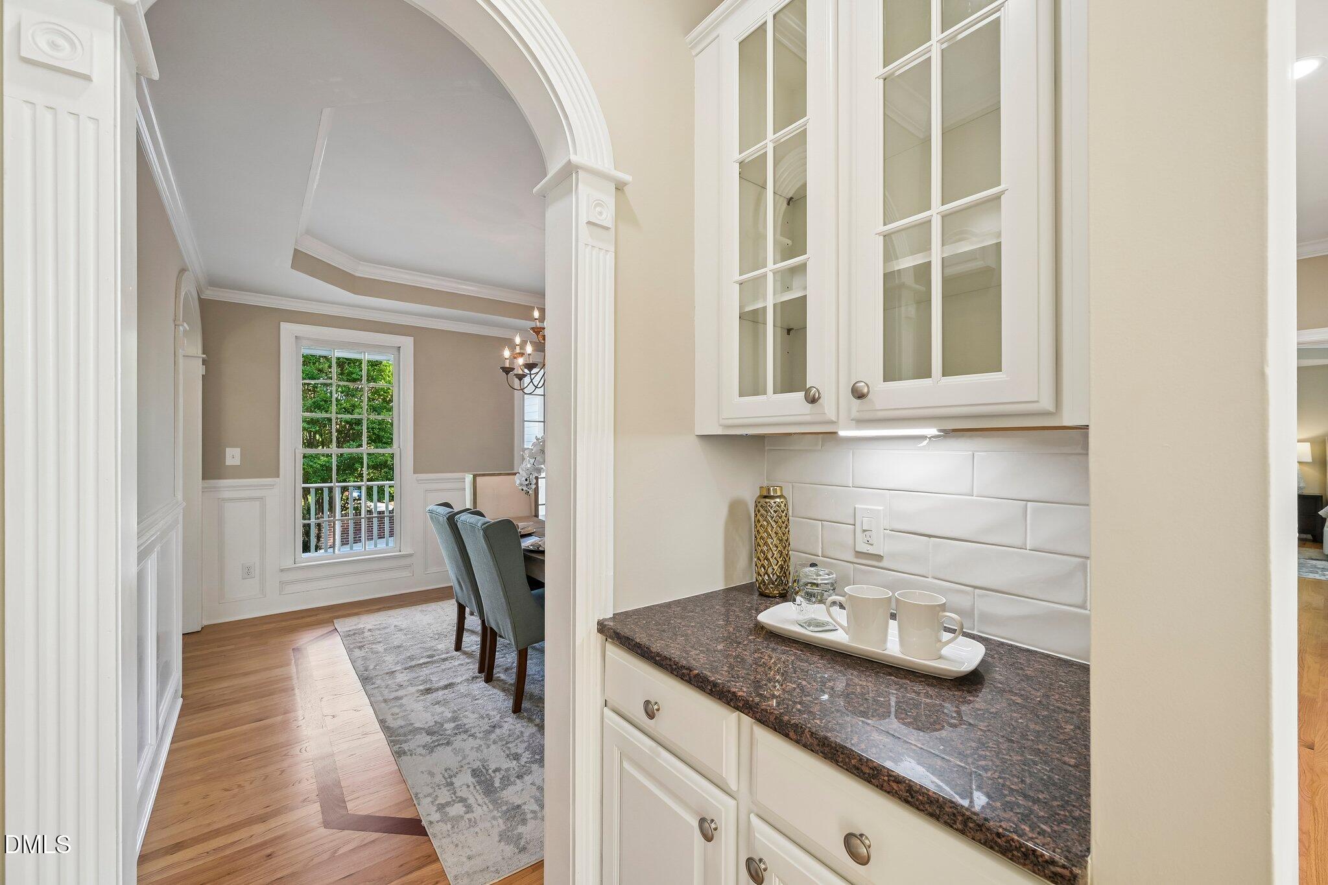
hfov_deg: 104.3
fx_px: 516
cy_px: 442
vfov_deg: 81.2
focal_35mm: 14
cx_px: 664
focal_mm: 14
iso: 220
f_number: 8
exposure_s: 1/15
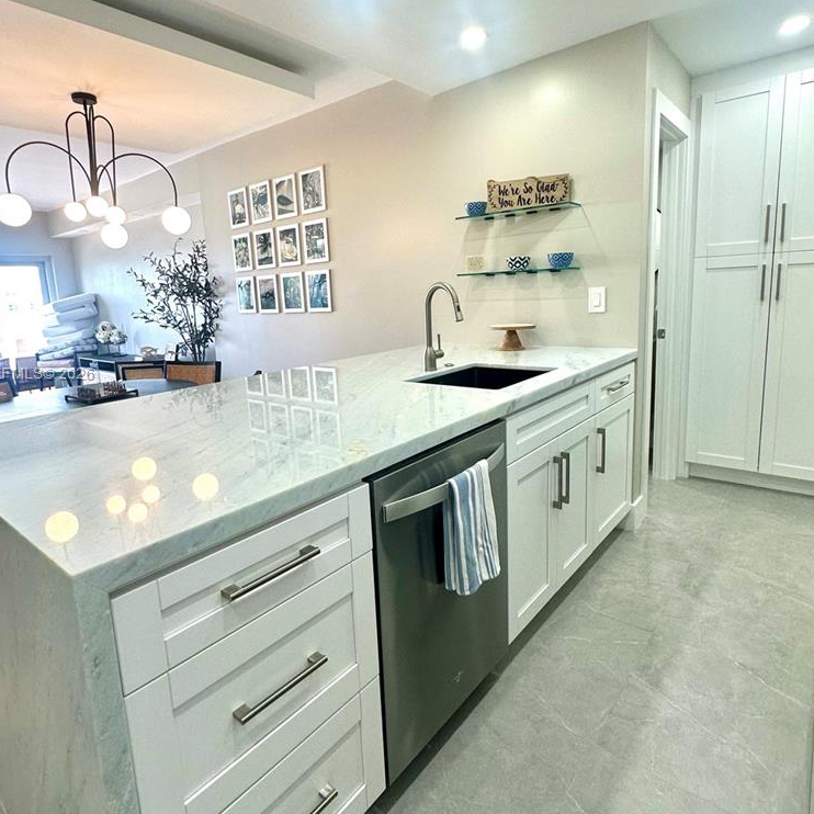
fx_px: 532
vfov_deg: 74.7
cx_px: 384
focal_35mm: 20
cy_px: 375
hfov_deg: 74.8
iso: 125
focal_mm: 2.22
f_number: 2.2
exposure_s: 1/120
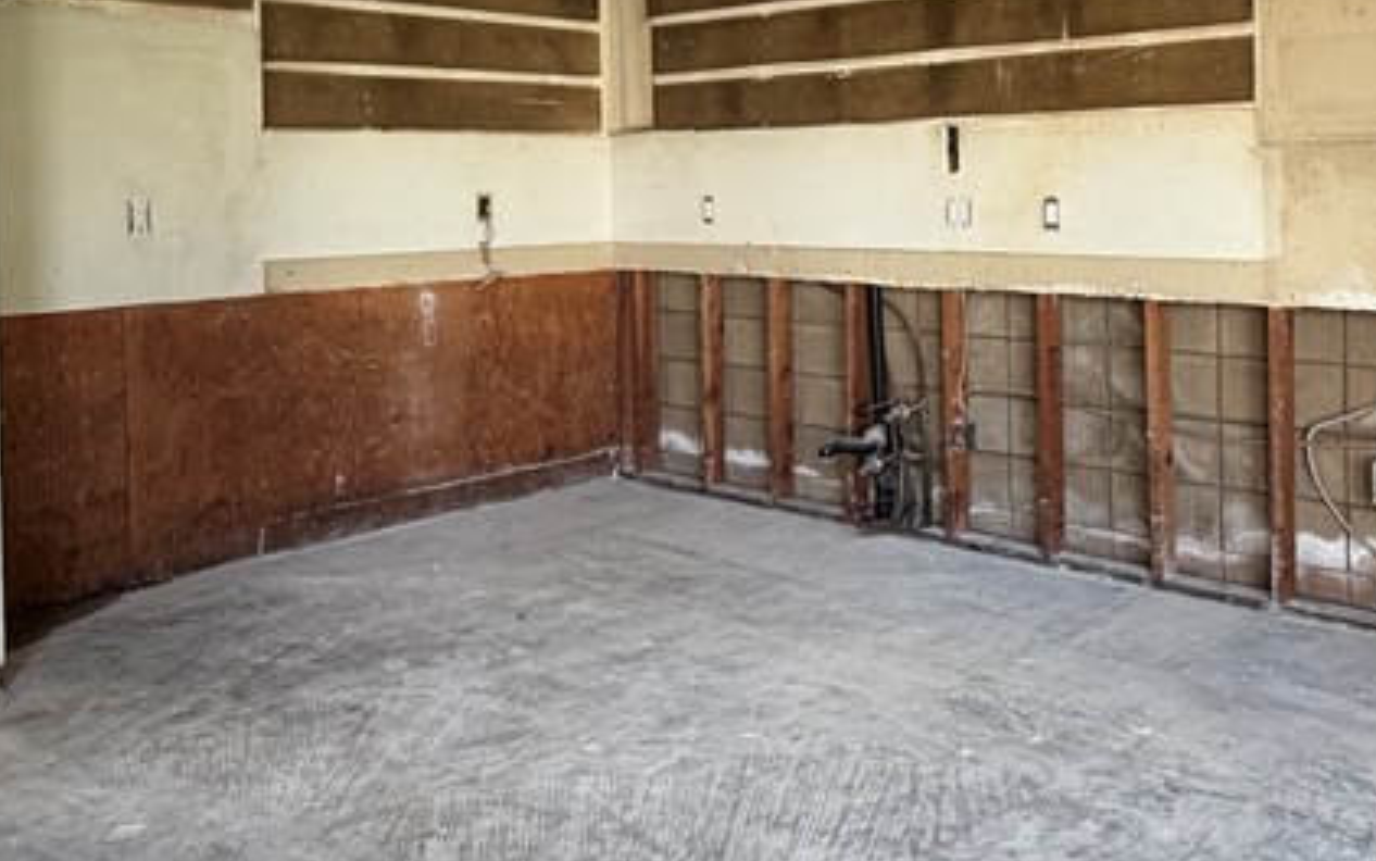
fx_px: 1350
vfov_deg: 34.4
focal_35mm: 36
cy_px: 189
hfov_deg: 52.6
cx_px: 955
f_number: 2.2
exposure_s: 1/121
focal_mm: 2.22
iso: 200
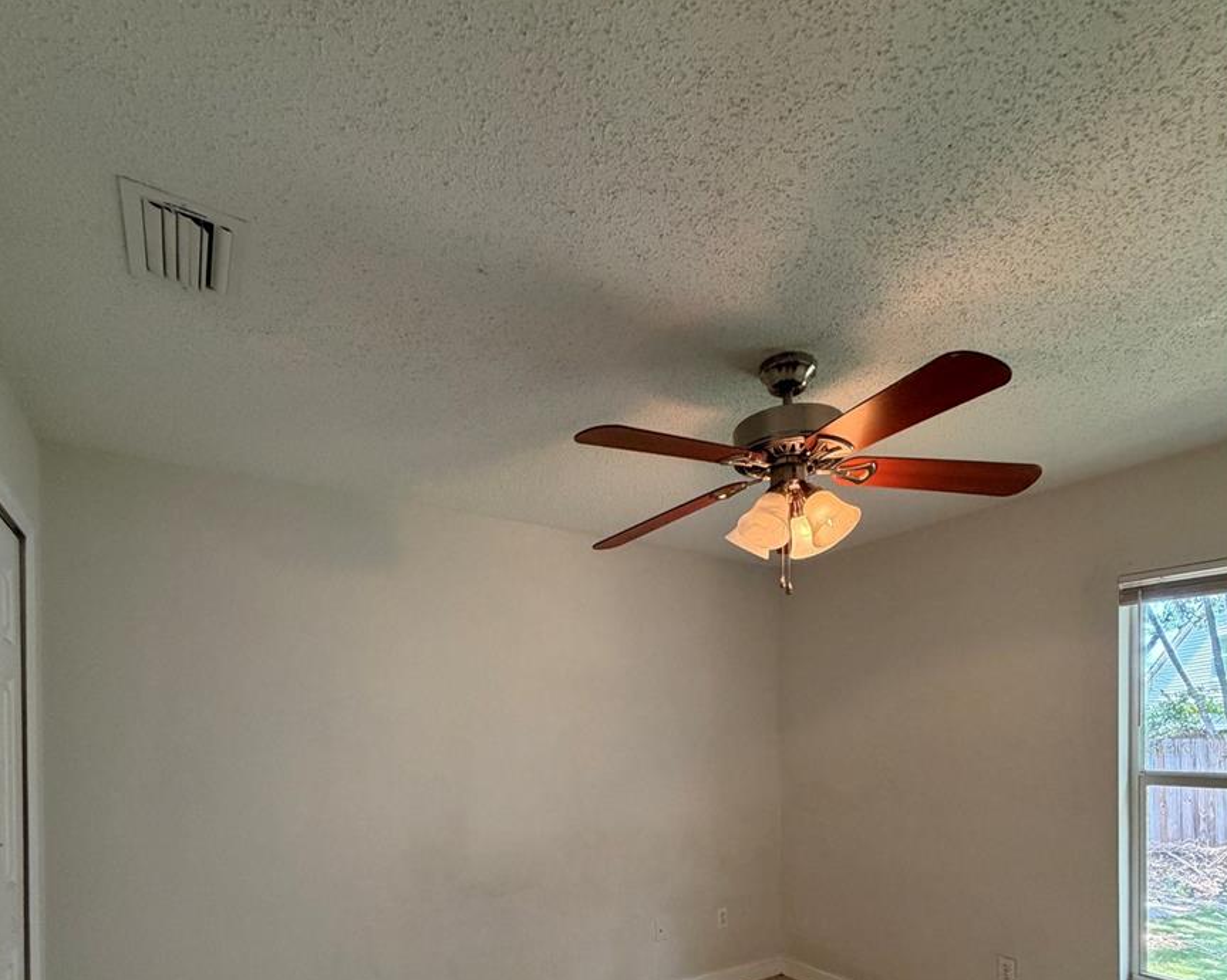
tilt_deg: +0.5
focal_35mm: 19
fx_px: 690
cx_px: 606
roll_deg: +0.0
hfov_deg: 83.3
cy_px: 747
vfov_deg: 66.0
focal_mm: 2.22
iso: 320
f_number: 2.2
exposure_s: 1/60
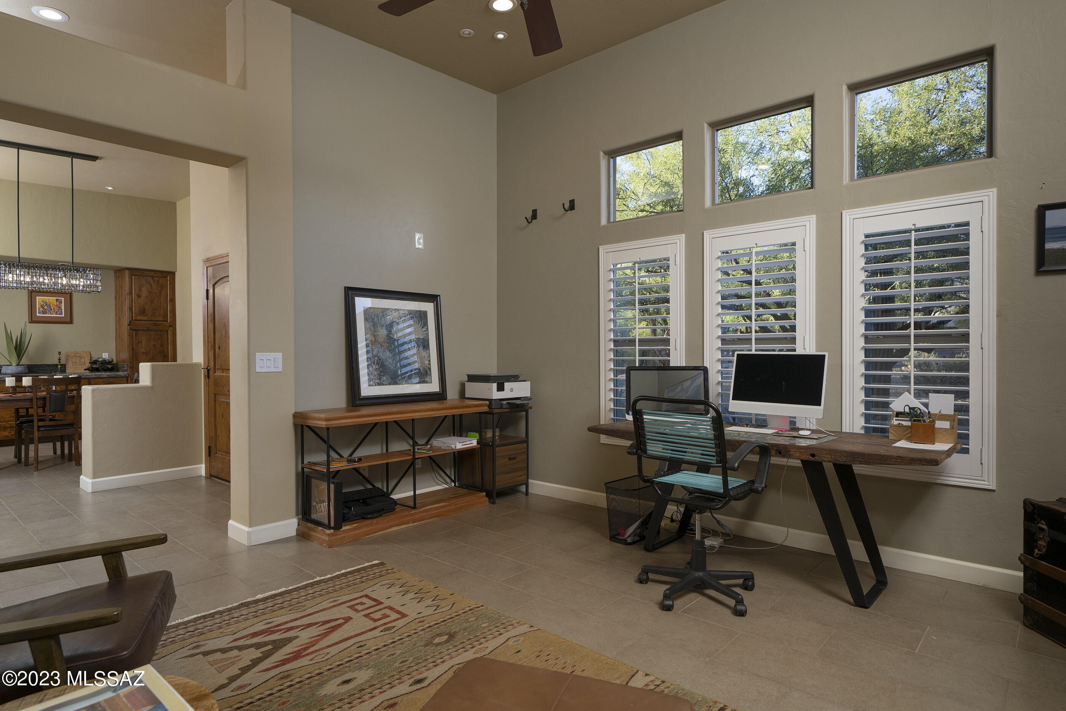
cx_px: 533
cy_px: 356
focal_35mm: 19
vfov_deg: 64.5
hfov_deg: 86.9
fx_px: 563
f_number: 5.6
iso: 200
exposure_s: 1/100
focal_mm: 19
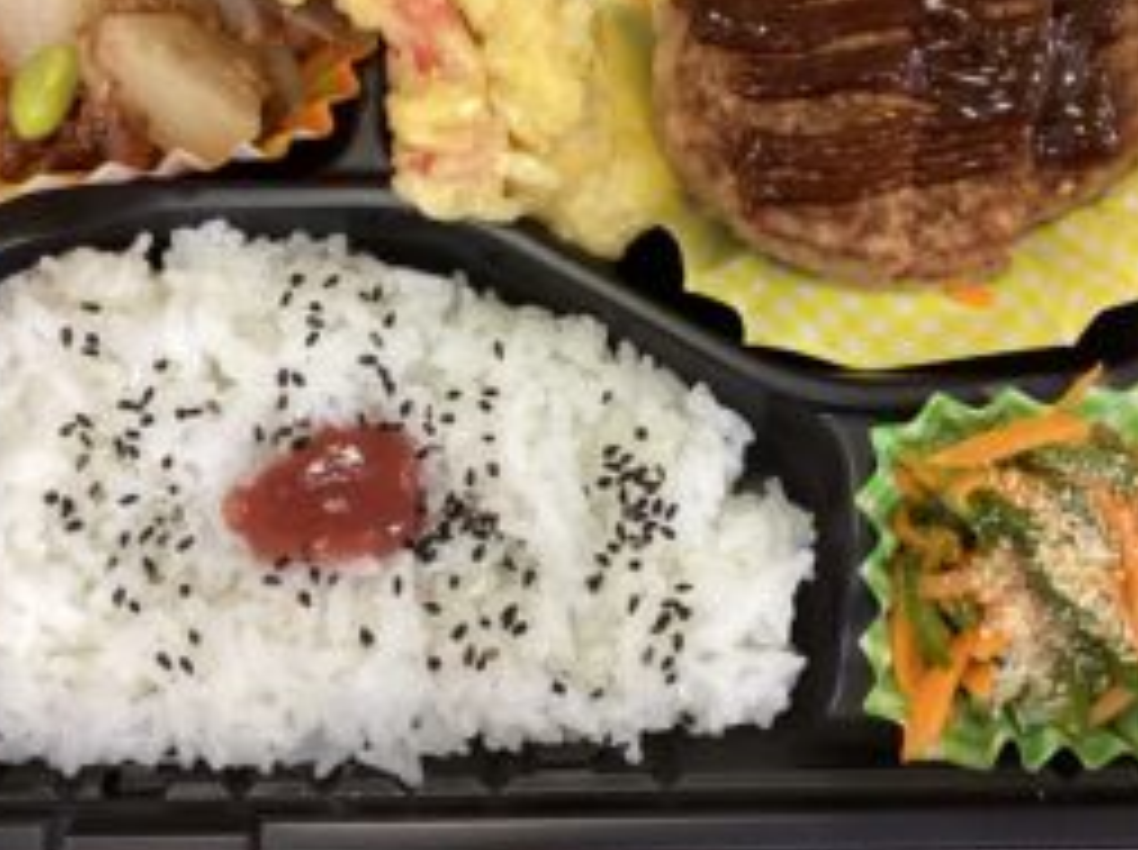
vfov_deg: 31.1
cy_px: 245
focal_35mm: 46
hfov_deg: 41.2
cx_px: 632
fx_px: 1510
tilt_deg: -81.0
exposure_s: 1/50
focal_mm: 3.3
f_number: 2.4
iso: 200
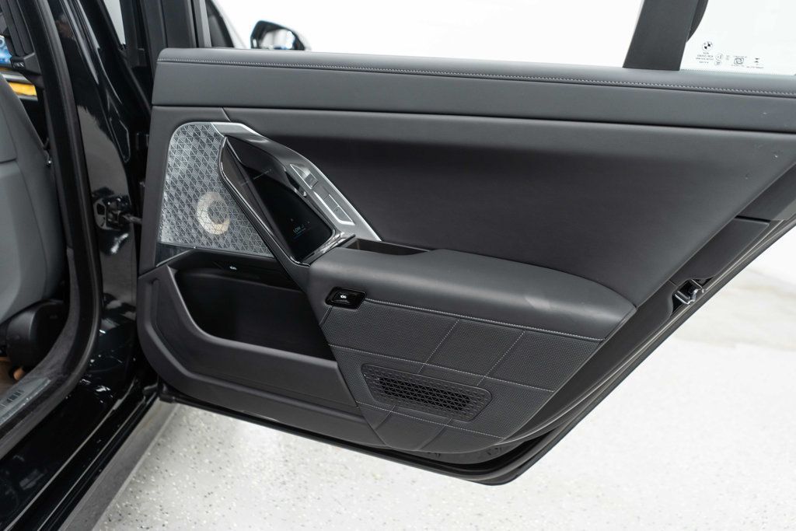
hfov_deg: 65.5
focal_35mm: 28
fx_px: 619
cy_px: 266
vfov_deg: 46.4
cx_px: 398
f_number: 3.2
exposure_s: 1/40
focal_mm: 28
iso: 640
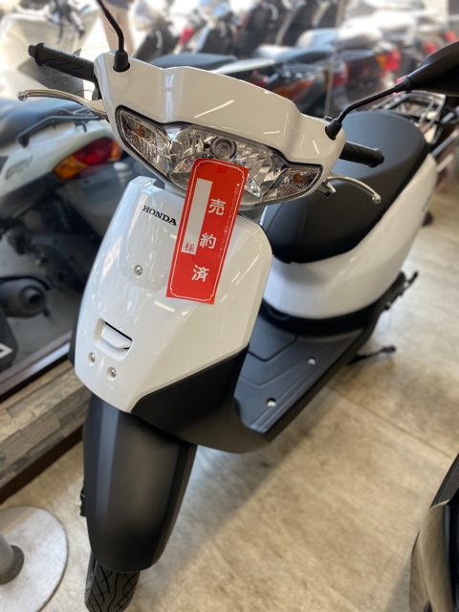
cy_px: 306
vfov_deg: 67.3
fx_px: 460
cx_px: 230
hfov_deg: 53.1
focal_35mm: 26
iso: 32
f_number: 1.8
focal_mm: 4.25
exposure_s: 1/121
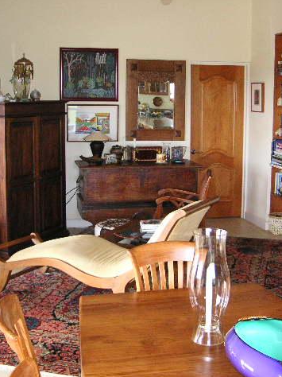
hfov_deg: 29.1
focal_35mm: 50
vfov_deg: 38.2
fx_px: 544
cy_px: 188
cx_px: 145
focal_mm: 6.1
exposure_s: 1/60
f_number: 2.8
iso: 160
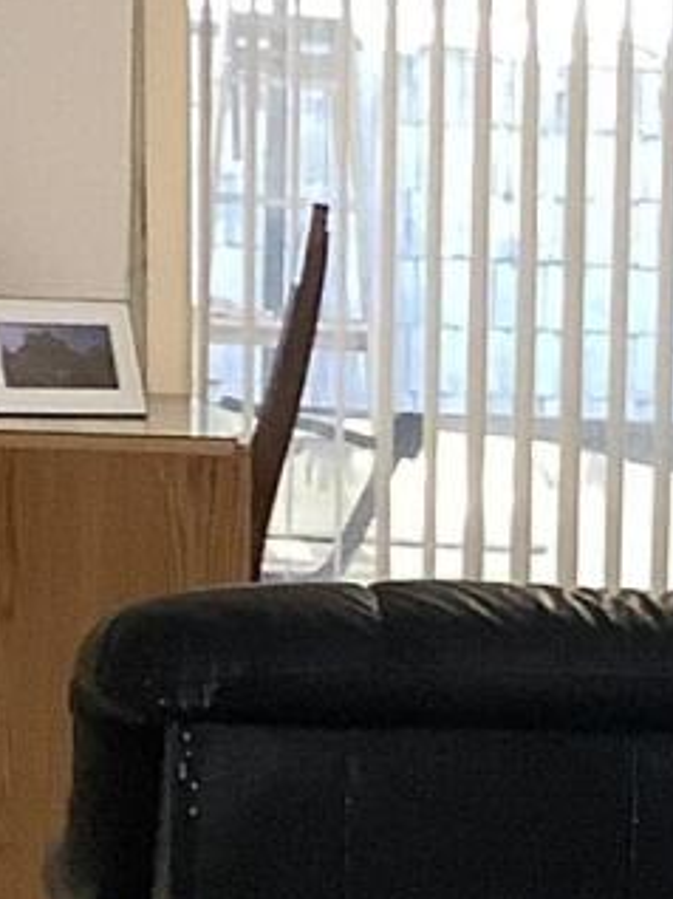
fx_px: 5062
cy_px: 865
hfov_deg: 7.2
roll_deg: -4.0
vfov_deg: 10.1
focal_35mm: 195
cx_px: 1606
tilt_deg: -6.1
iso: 200
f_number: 2.4
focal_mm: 3.3
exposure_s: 1/60
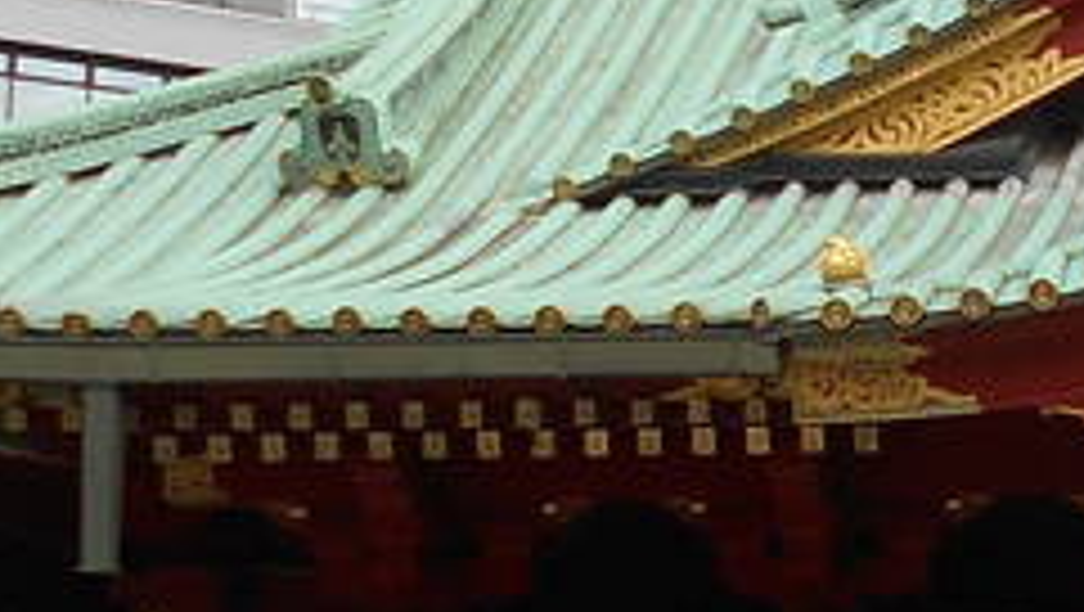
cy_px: 495
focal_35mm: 141
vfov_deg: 8.6
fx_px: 4056
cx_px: 1754
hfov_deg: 14.0
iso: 80
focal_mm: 4.6
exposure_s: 1/500
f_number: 3.2
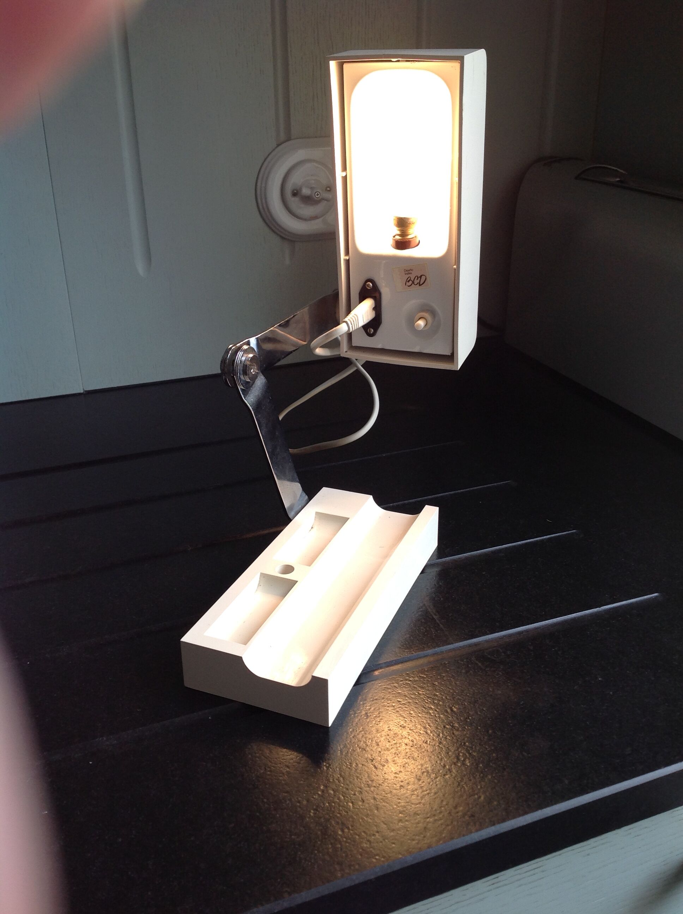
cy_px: 457
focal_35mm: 35
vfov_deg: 52.7
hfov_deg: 40.6
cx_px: 342
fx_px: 923
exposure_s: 1/120
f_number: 2.4
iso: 50
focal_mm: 4.28
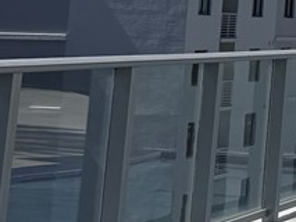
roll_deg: -1.1
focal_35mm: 180
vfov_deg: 8.0
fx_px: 1540
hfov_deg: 8.8
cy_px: -155
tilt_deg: +6.2
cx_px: 912
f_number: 1.78
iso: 80
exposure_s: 1/14286
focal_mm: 6.76
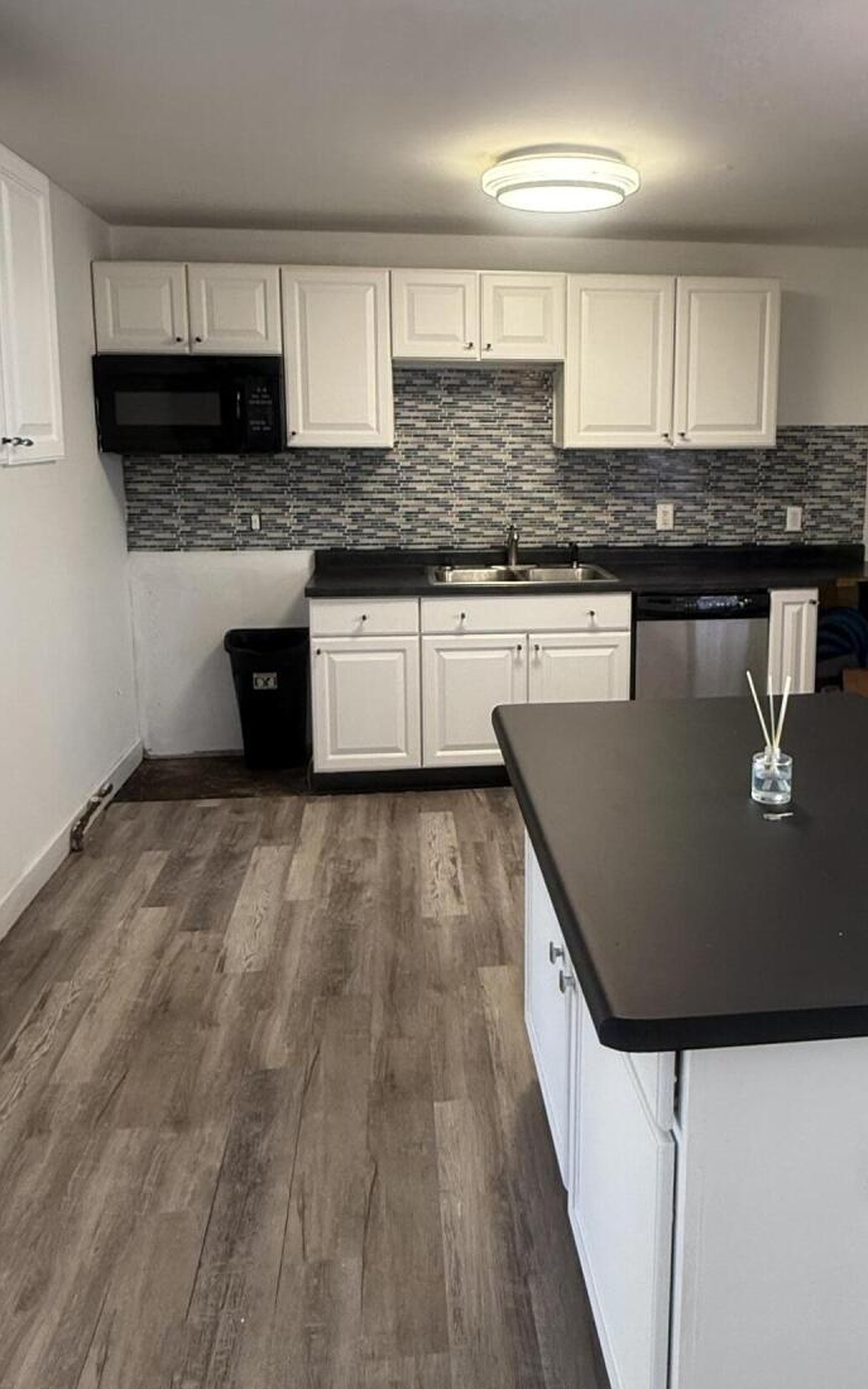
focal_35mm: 27
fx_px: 1022
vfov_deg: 68.1
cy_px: 597
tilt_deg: -9.1
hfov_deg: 45.8
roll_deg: -1.0
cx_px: 522
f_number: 2.2
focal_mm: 2.22
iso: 250
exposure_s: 1/60
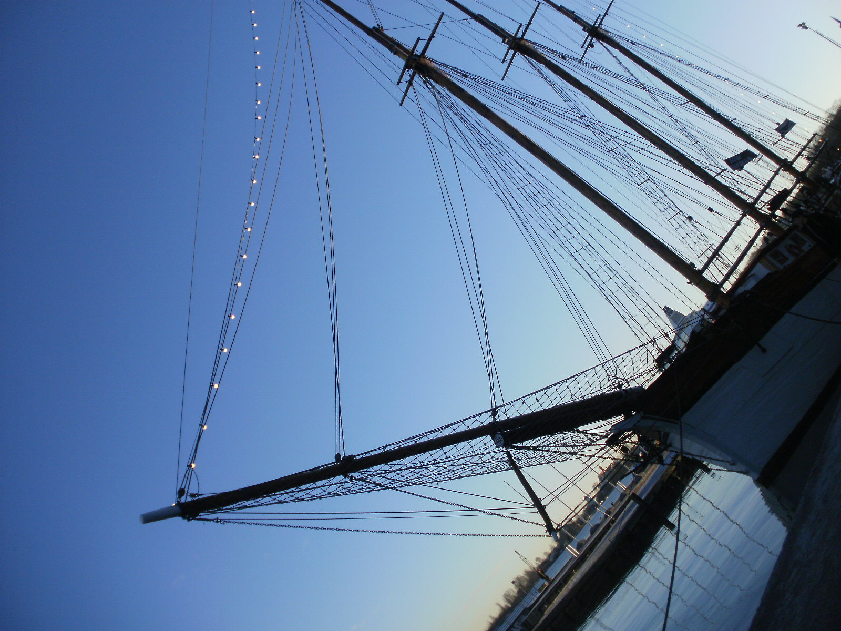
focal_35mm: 36
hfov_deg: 51.4
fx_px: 875
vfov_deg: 39.7
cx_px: 420
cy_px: 316
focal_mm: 6.3
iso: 100
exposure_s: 1/800
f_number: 3.5
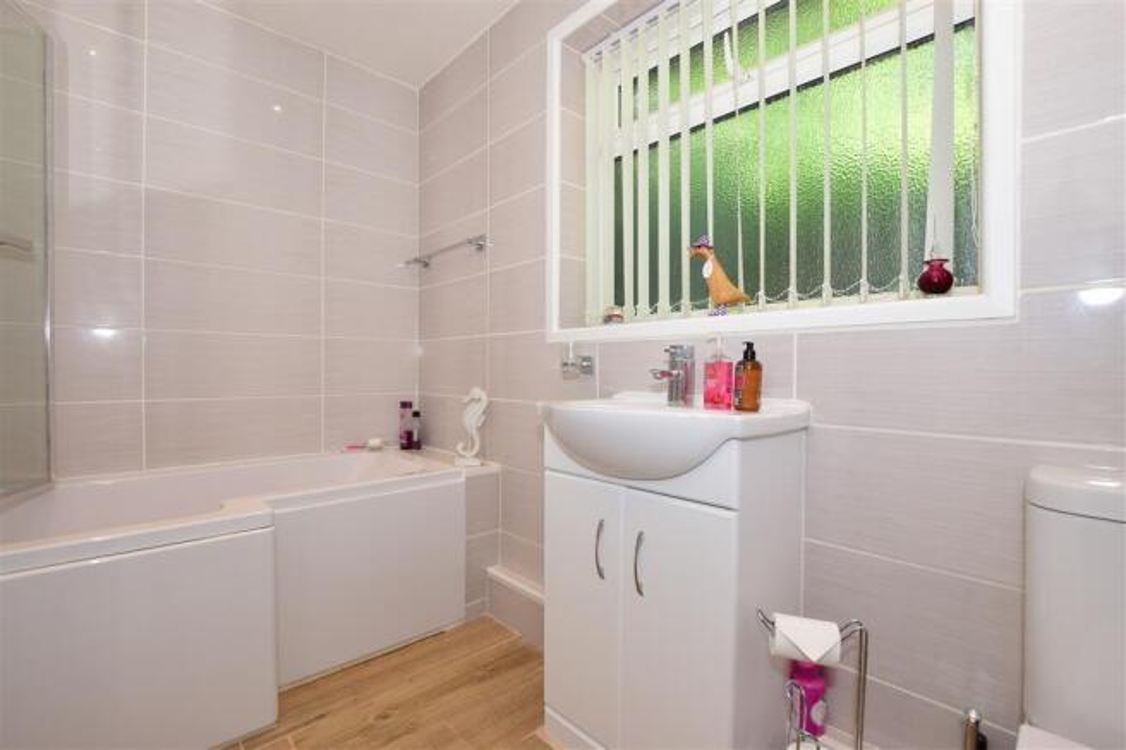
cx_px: 563
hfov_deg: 100.4
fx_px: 469
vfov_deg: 77.3
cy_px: 375
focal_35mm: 15
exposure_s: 1/60
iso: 400
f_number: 7.1
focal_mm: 10
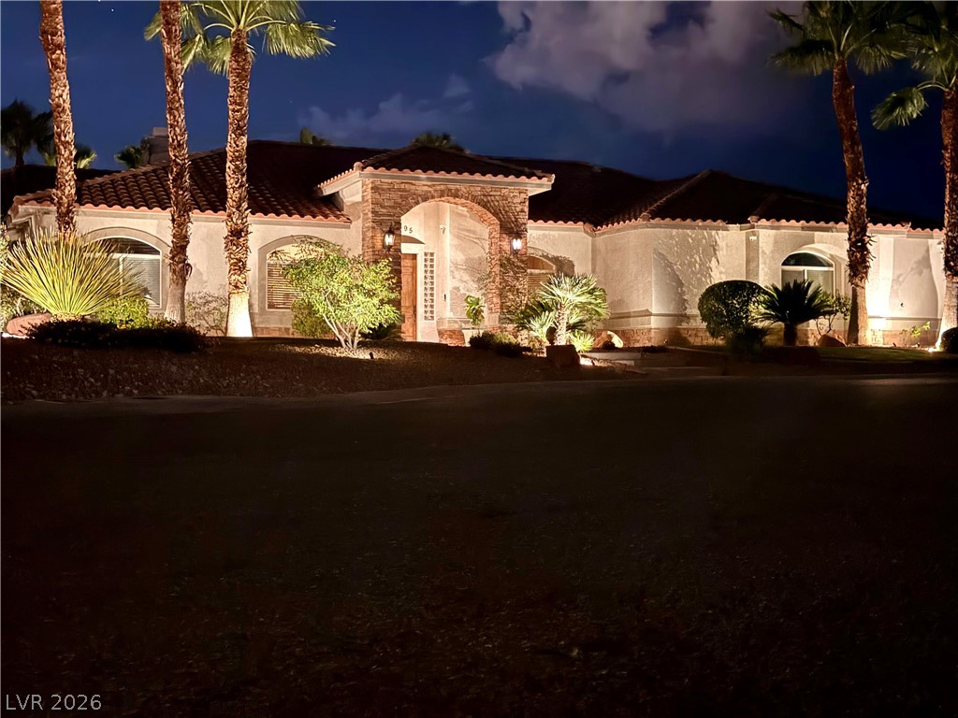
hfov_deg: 39.7
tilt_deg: +1.1
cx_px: 479
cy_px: 359
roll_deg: +0.3
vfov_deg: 30.3
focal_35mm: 48
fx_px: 1328
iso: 500
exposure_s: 1/5
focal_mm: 6.76
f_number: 1.78
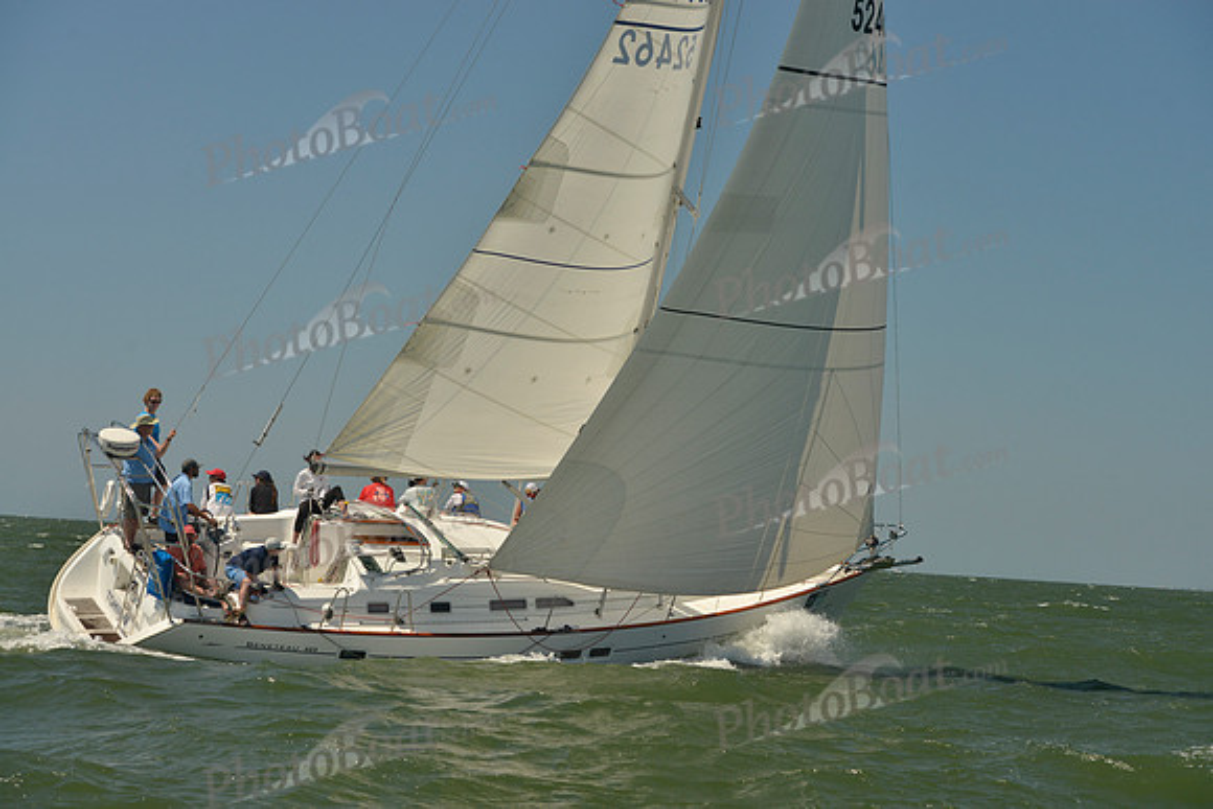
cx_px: 606
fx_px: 2359
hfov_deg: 28.8
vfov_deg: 19.5
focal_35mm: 70
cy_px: 404
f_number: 8
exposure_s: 1/1000
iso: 280
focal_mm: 70
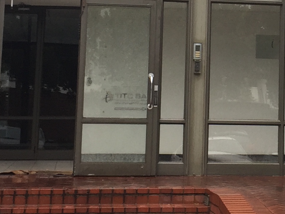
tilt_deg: +8.7
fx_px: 980
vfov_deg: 12.3
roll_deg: -0.2
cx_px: 266
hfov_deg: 16.3
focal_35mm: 119
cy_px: -22
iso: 32
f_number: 2.2
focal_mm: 4.15
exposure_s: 1/100
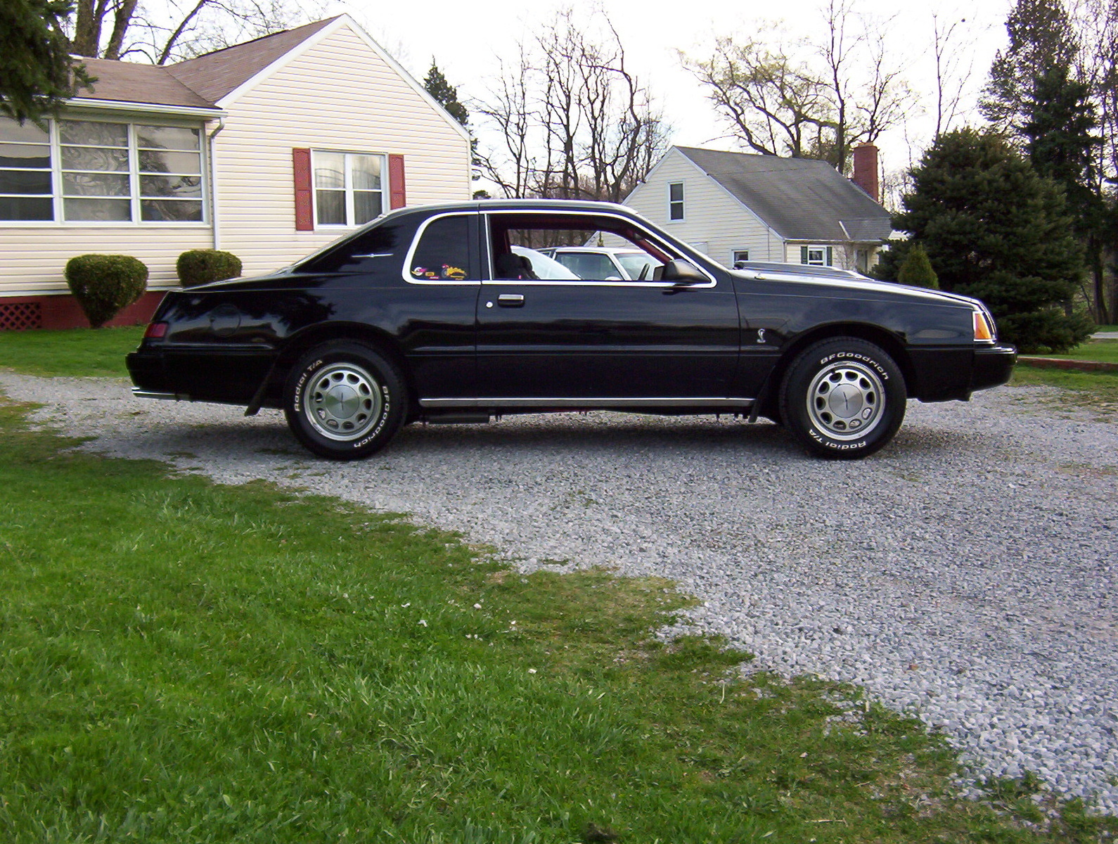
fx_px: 1165
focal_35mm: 36
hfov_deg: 51.3
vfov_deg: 39.8
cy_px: 422
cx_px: 559
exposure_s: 1/357
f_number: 2.76
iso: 100
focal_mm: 5.54
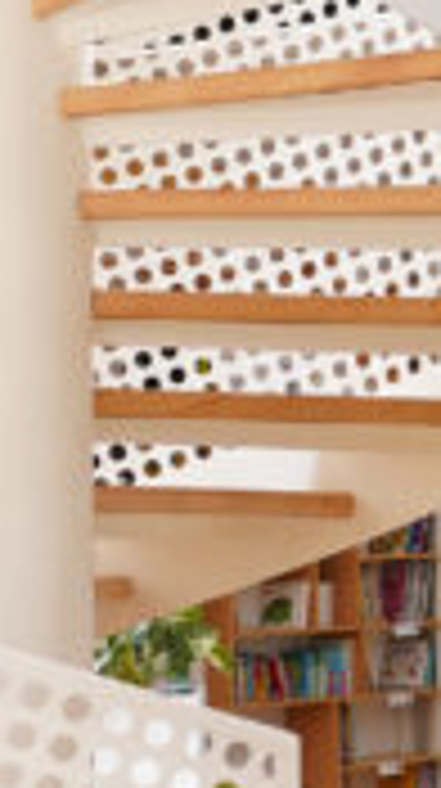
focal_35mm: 135
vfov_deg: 15.9
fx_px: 2816
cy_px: 347
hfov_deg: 8.5
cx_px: 848
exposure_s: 1/160
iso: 250
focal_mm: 14.7
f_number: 2.8
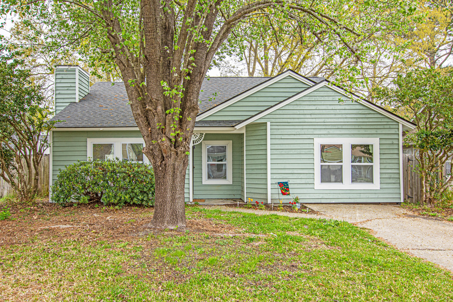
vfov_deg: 50.4
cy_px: 151
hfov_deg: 70.4
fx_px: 321
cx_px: 226
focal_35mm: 26
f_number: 10
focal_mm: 17
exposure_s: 1/80
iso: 320
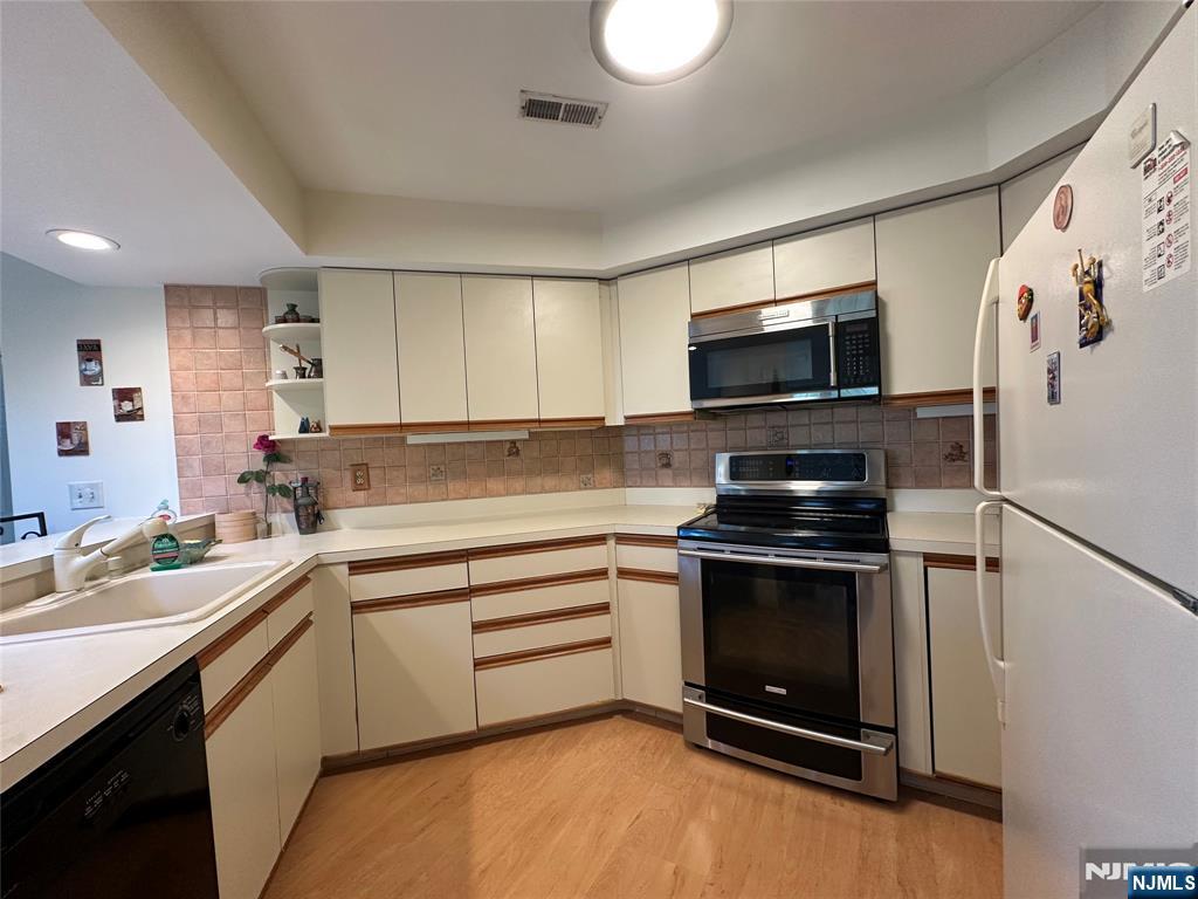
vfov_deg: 85.7
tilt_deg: -0.4
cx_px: 599
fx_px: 485
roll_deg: +2.3
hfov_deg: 102.1
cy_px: 450
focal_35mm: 14
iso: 160
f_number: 2.2
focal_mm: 2.22
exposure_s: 1/60
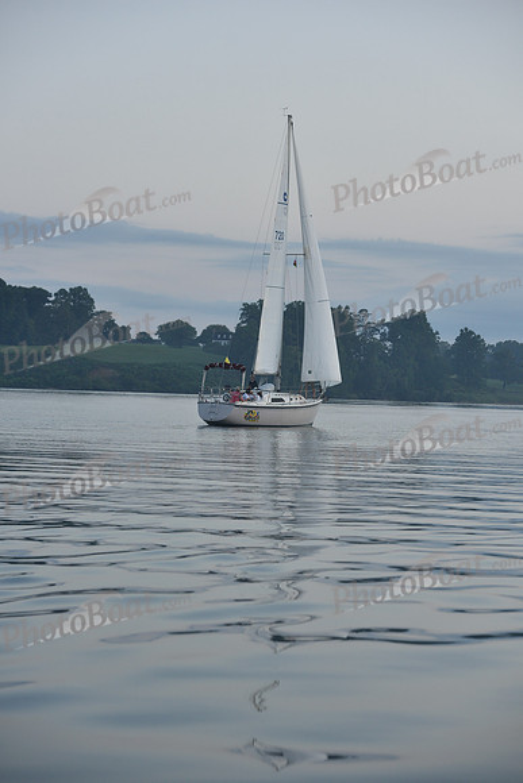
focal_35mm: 116
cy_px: 392
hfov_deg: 11.8
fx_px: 2526
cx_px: 262
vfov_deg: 17.6
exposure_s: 1/500
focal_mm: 116
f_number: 5
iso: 320
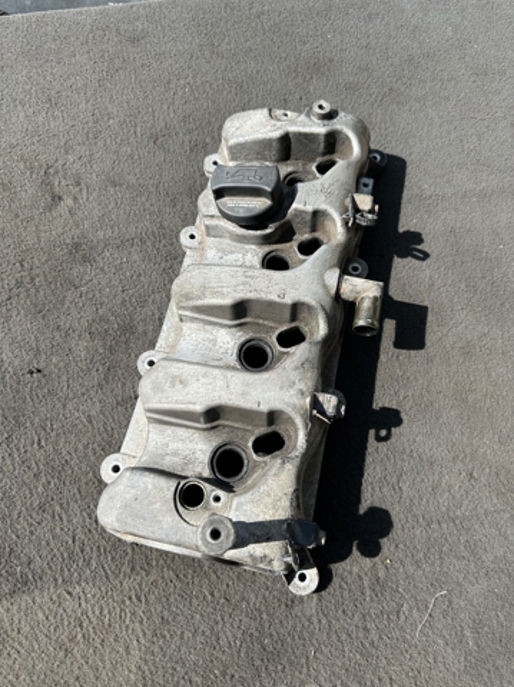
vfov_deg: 71.7
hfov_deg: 56.7
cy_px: 344
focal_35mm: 24
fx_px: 476
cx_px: 257
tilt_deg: -70.0
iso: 80
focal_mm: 6.86
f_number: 1.78
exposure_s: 1/1613
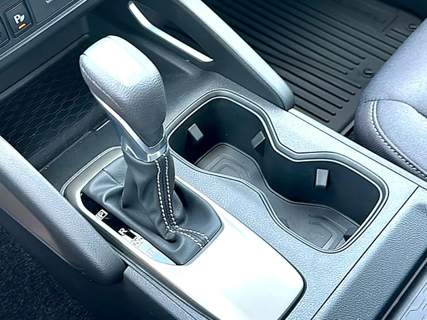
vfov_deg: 36.0
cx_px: 228
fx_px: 494
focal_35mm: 40
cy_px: 170
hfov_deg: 46.7
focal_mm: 6.86
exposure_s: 1/43
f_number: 1.78
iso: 80
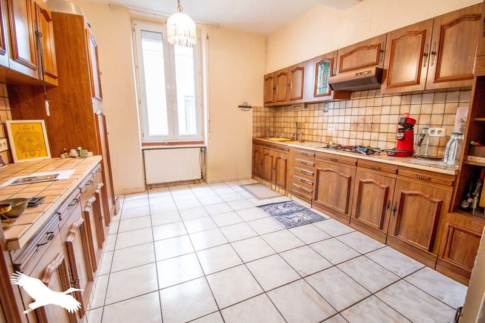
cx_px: 242
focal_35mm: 15
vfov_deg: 77.3
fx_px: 202
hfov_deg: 100.4
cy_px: 162
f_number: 4.5
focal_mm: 10
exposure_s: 1/50
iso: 1000
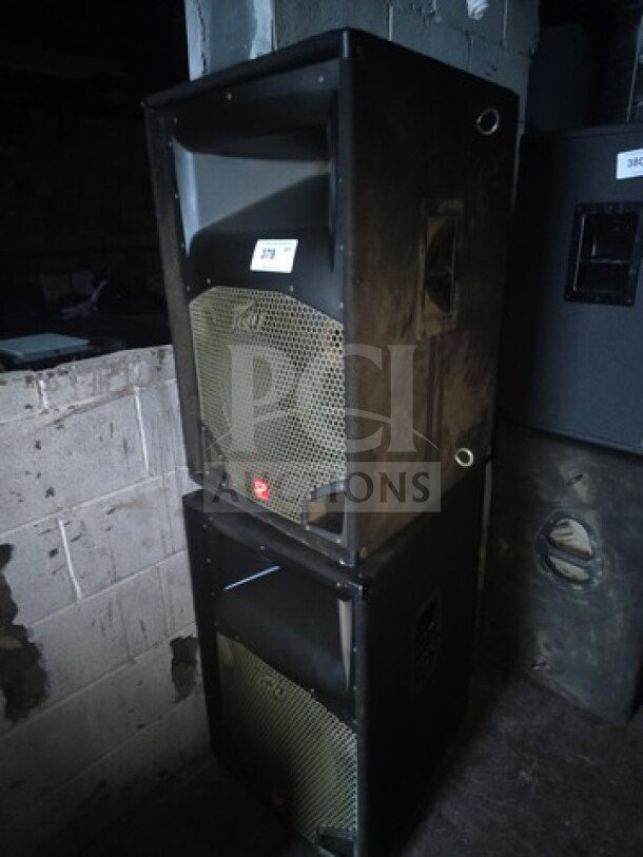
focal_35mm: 23
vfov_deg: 73.9
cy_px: 428
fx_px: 569
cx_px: 322
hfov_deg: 58.9
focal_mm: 6.3
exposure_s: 1/8
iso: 4000
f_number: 1.7
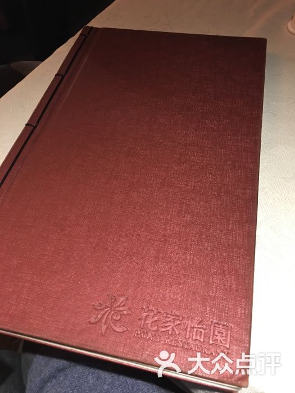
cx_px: 148
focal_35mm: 29
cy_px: 196
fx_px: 330
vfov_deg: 61.7
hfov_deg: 48.2
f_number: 2.2
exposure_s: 1/10
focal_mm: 4.15
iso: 80
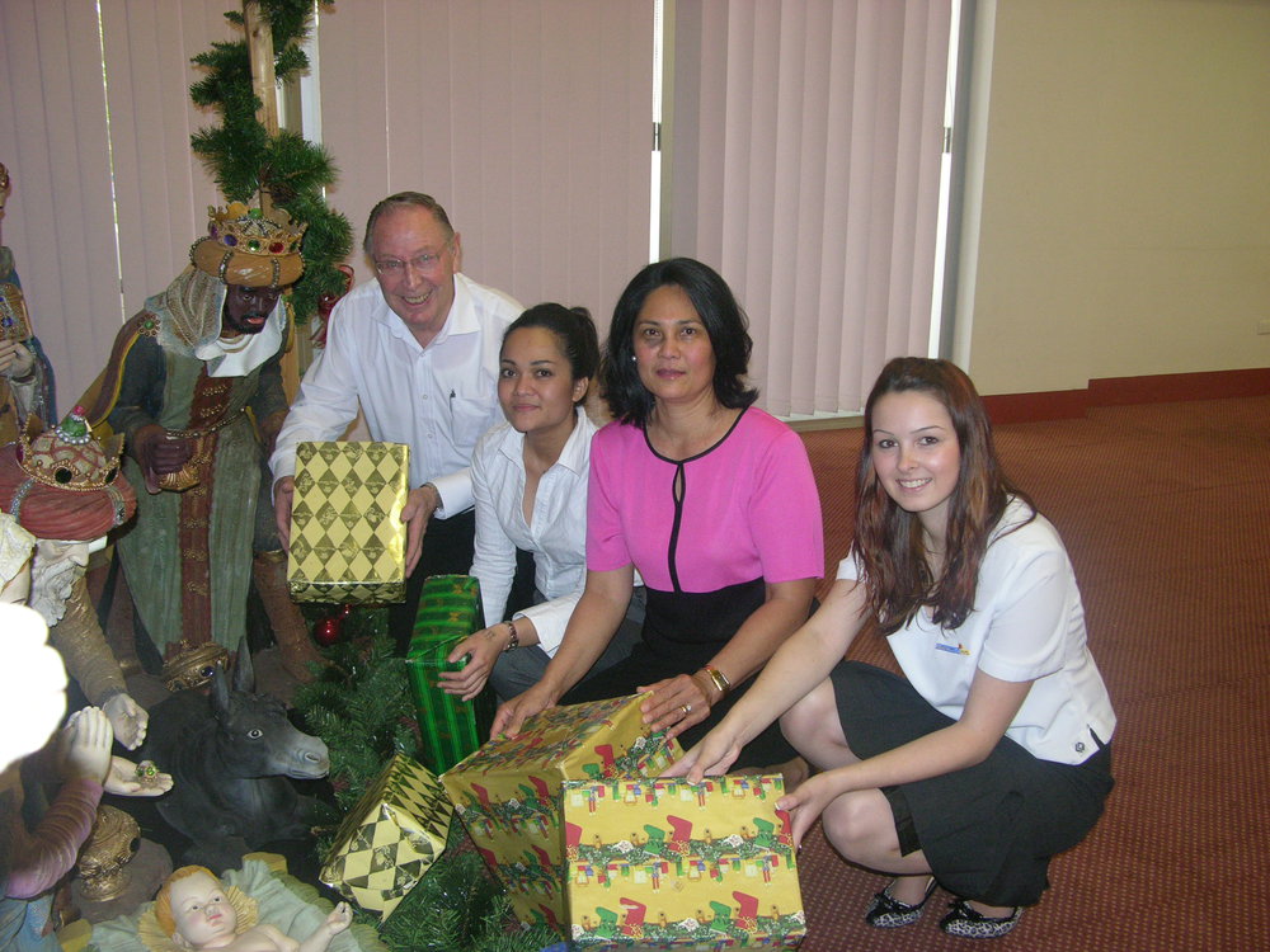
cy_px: 476
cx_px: 635
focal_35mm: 36
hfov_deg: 51.4
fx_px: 1321
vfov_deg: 39.7
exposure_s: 1/60.1
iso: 200
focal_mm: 9.2
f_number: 2.8
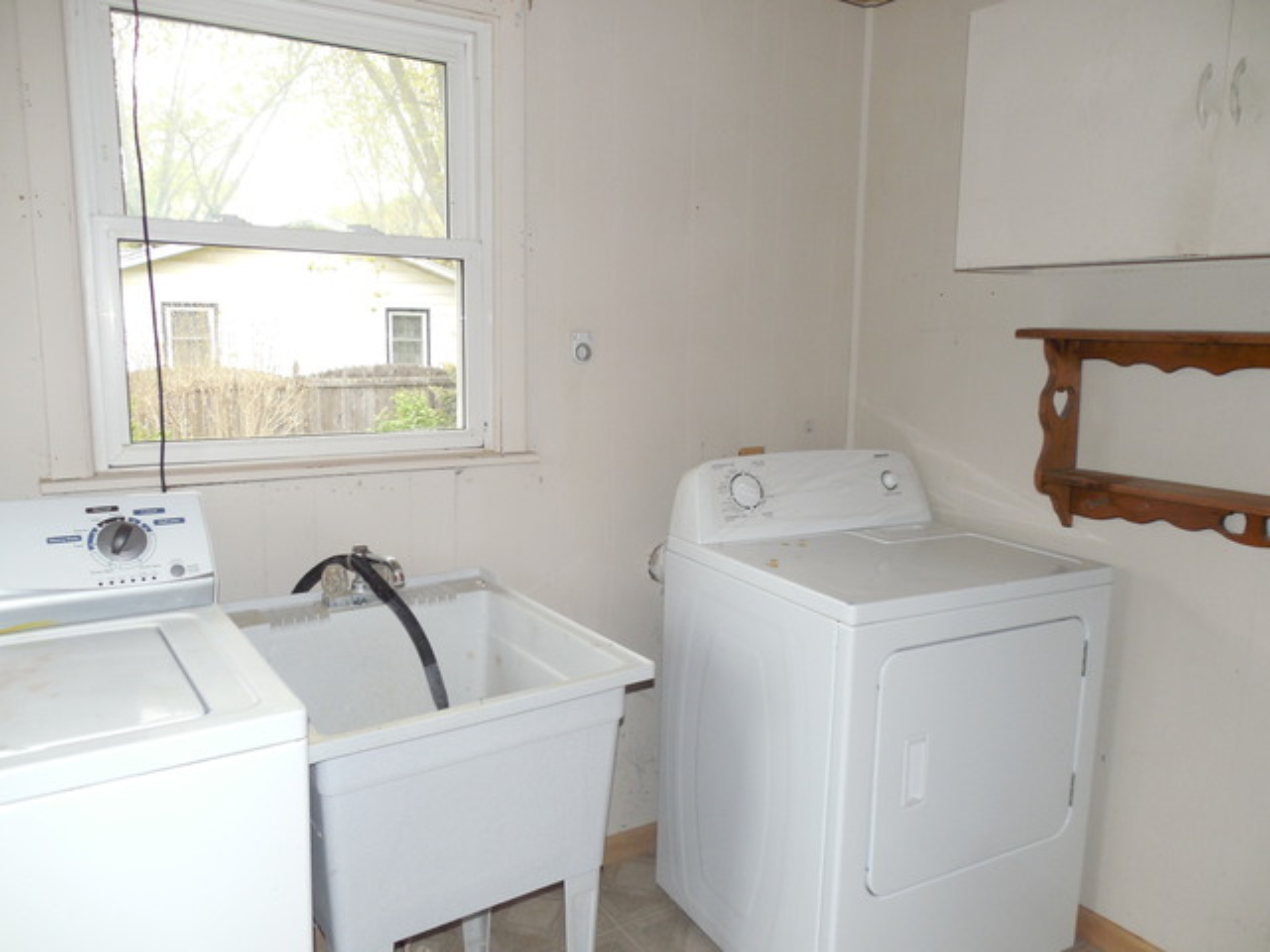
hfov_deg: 69.4
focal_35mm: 25
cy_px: 476
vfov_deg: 54.9
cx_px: 635
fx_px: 917
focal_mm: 4.5
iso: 200
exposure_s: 1/25
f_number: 3.3
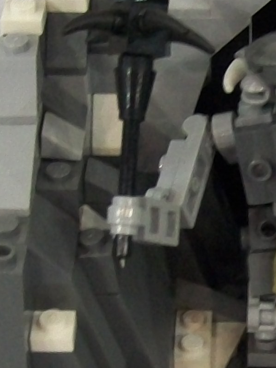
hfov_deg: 9.9
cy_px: 245
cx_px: 343
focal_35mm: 147
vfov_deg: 13.4
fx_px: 1561
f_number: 2.7
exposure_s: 1/15
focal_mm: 6
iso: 160
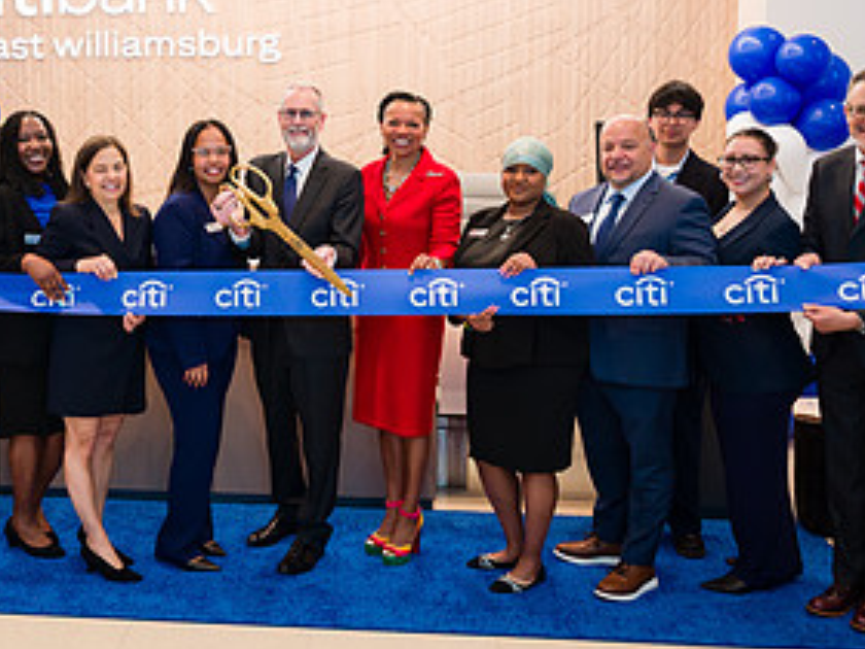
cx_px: 238
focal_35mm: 48
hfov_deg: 38.8
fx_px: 1199
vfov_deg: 30.1
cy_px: 223
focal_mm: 24
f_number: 4
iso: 800
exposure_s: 1/200
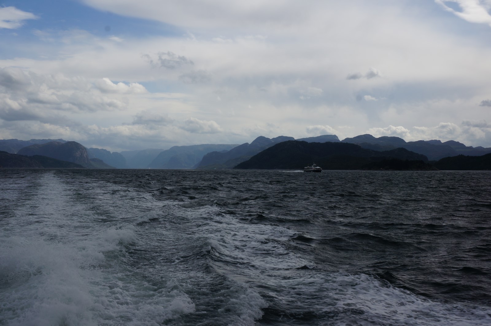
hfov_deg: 42.4
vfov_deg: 28.9
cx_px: 246
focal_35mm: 46
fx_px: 633
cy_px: 163
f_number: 13
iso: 100
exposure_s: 1/200
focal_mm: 31
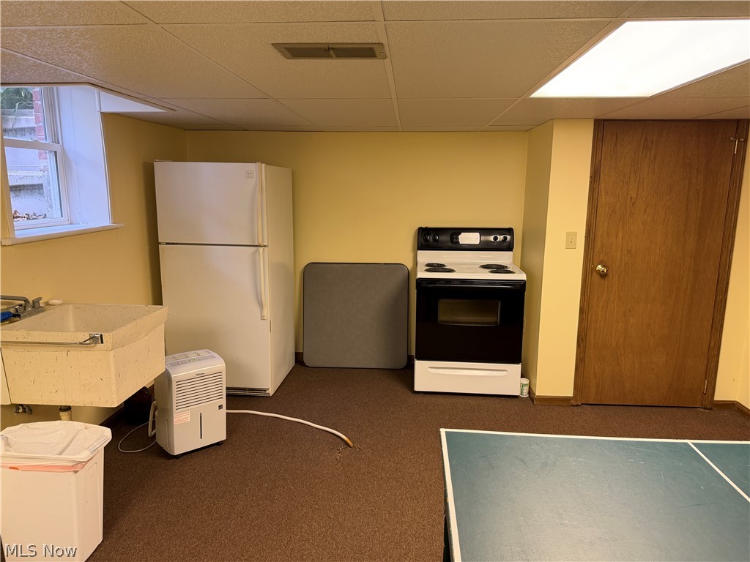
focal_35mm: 24
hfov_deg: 71.6
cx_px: 375
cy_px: 281
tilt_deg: -10.4
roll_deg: -0.6
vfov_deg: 56.8
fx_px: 520
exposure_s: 1/60
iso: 160
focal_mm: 6.76
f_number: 1.78
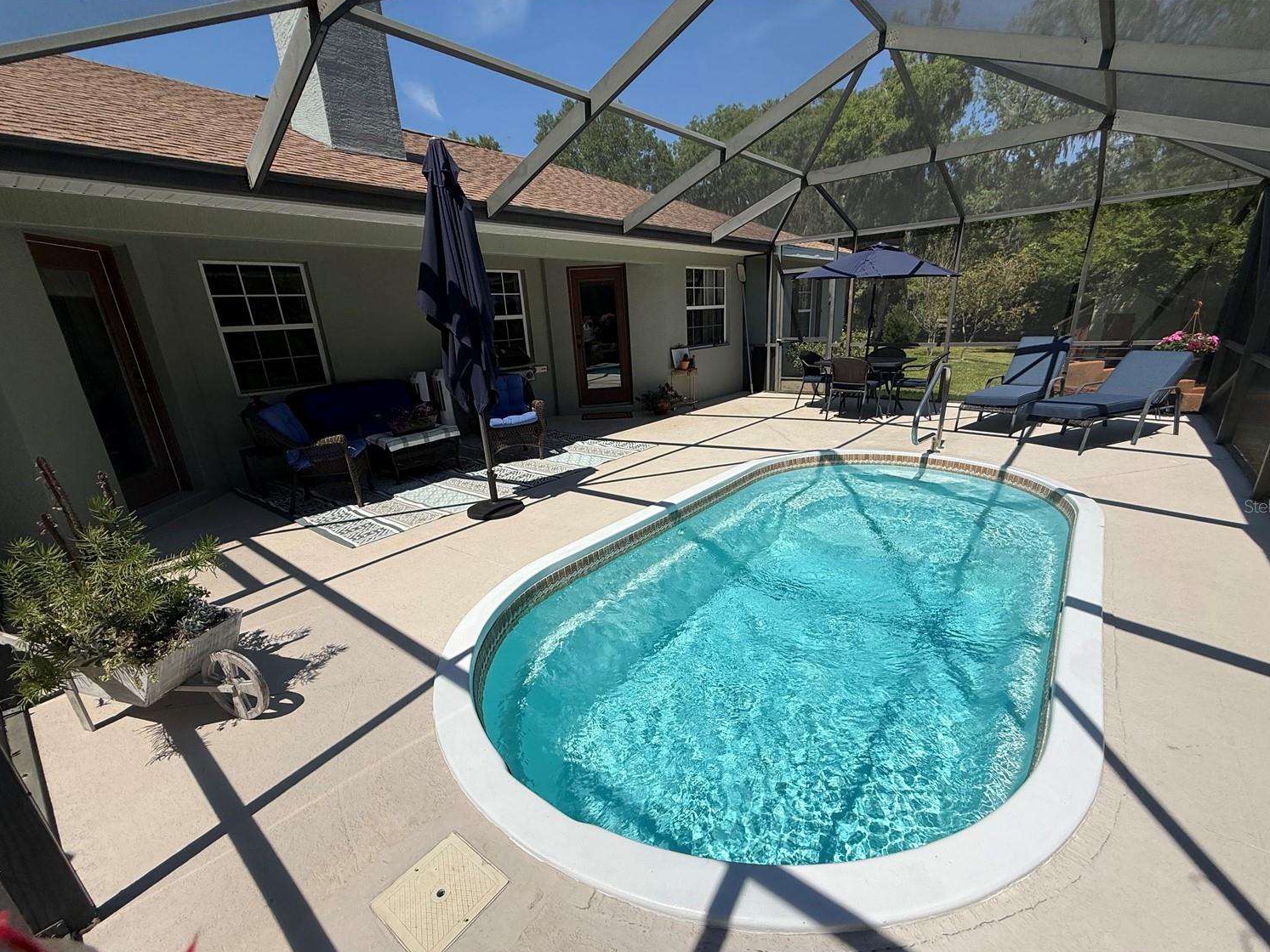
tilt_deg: -19.1
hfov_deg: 98.2
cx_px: 644
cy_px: 506
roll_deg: +3.4
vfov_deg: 81.7
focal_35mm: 15
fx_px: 550
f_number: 2.2
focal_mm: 2.22
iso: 50
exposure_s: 1/2976
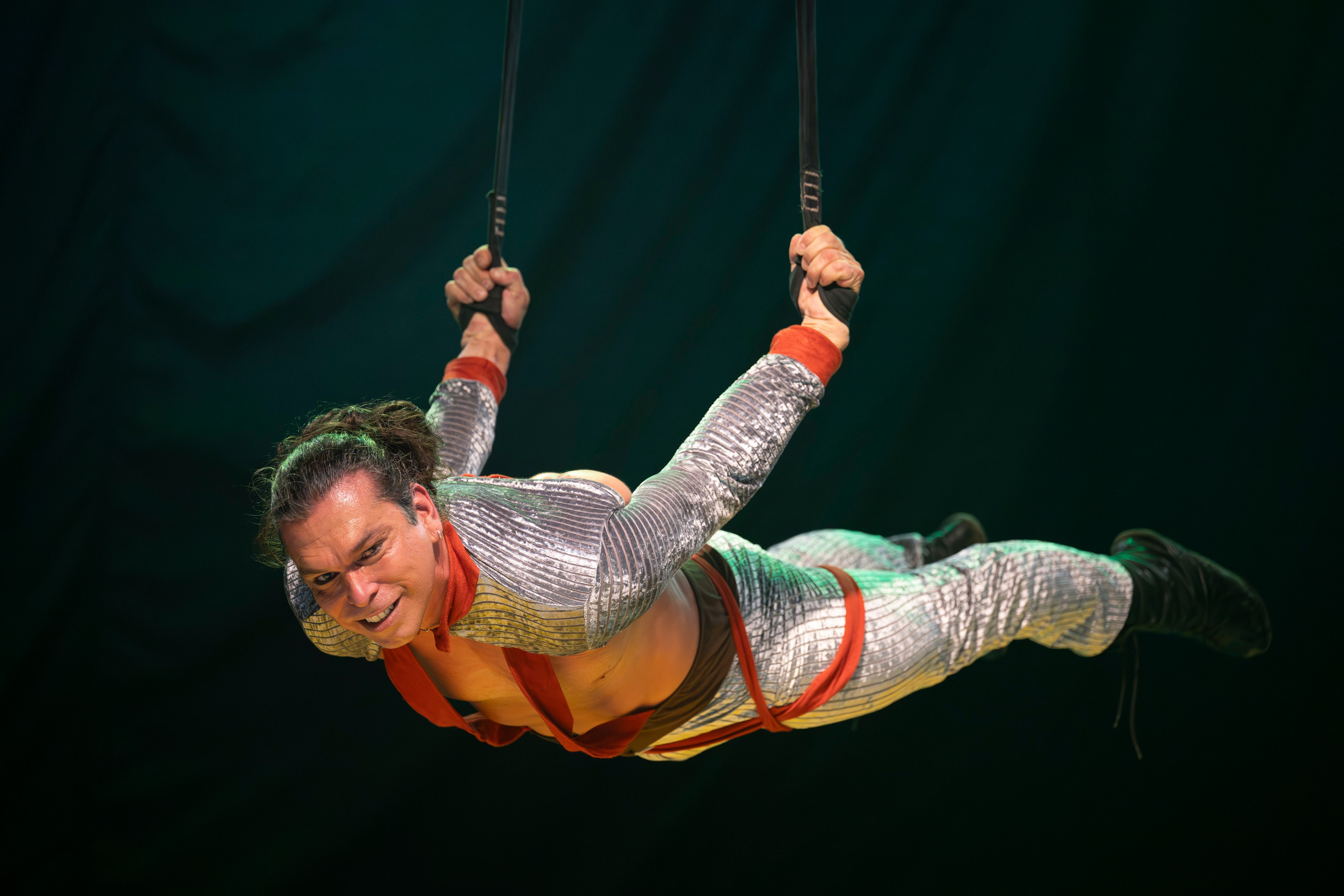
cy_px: 448
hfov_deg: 11.1
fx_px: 6907
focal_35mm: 185
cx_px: 672
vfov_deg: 7.4
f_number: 2.8
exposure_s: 1/2000
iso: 5000
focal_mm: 185
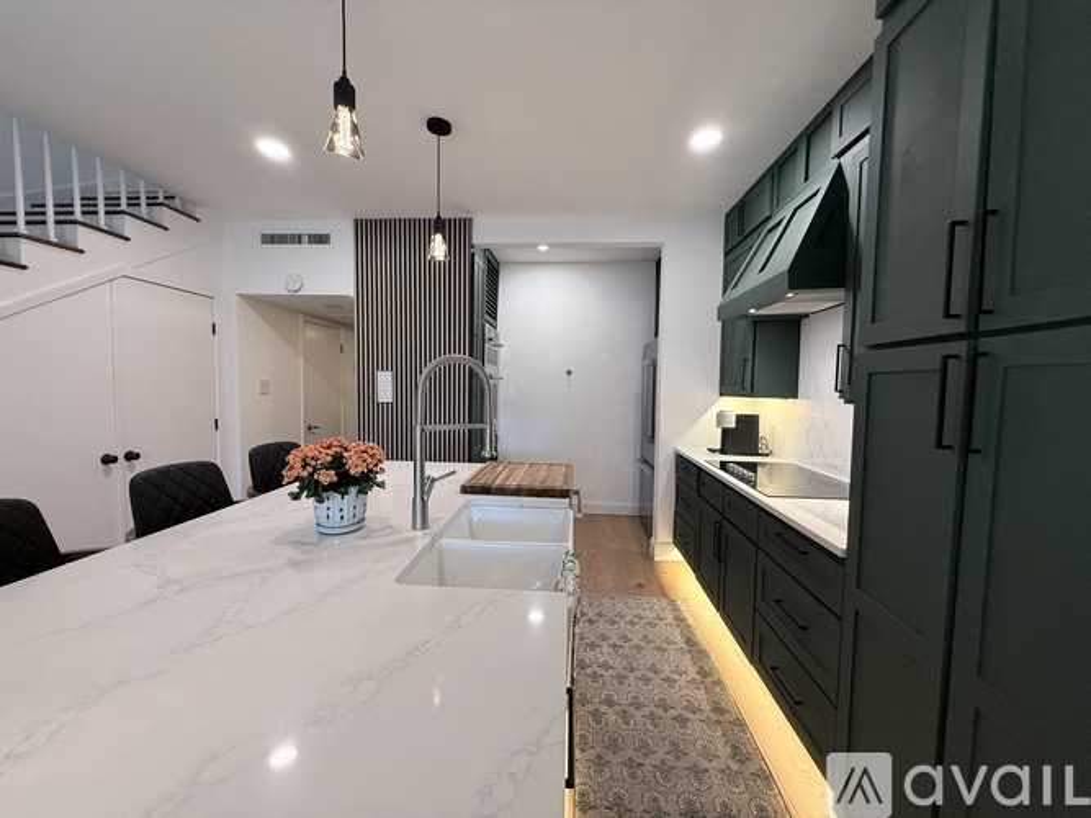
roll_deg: -1.1
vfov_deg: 85.7
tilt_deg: -2.1
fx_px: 441
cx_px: 546
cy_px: 409
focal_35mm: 14
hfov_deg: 102.1
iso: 320
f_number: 2.2
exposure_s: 1/120
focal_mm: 2.22
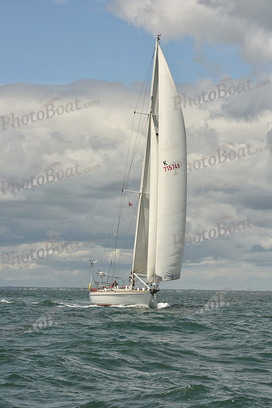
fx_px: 1472
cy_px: 204
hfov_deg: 10.6
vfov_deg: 15.8
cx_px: 136
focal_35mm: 130
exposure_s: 1/800
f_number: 14
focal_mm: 130
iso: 320
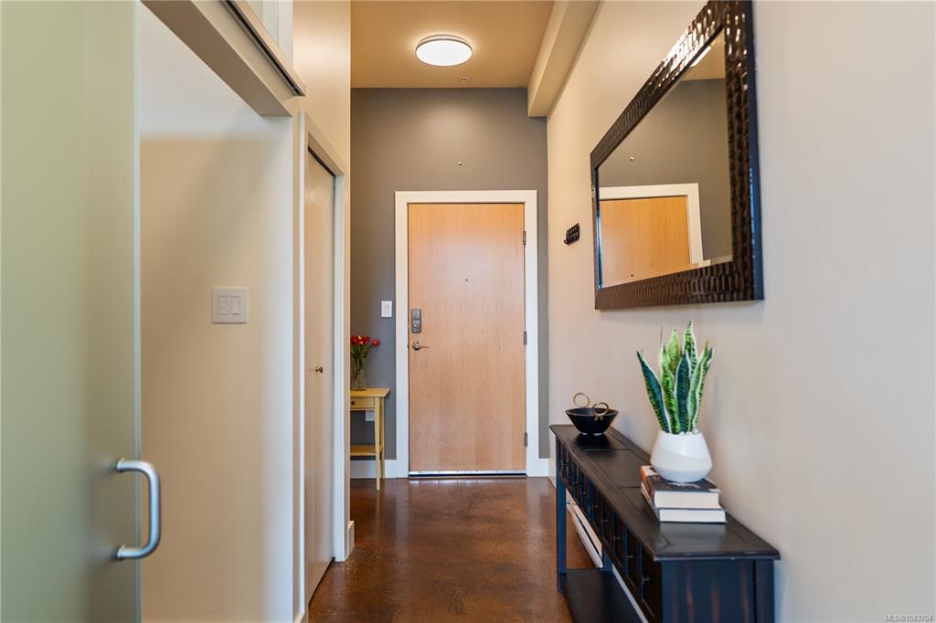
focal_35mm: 22
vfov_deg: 57.2
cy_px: 312
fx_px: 572
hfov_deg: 78.6
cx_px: 468
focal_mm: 22
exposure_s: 1/60
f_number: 2.8
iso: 250
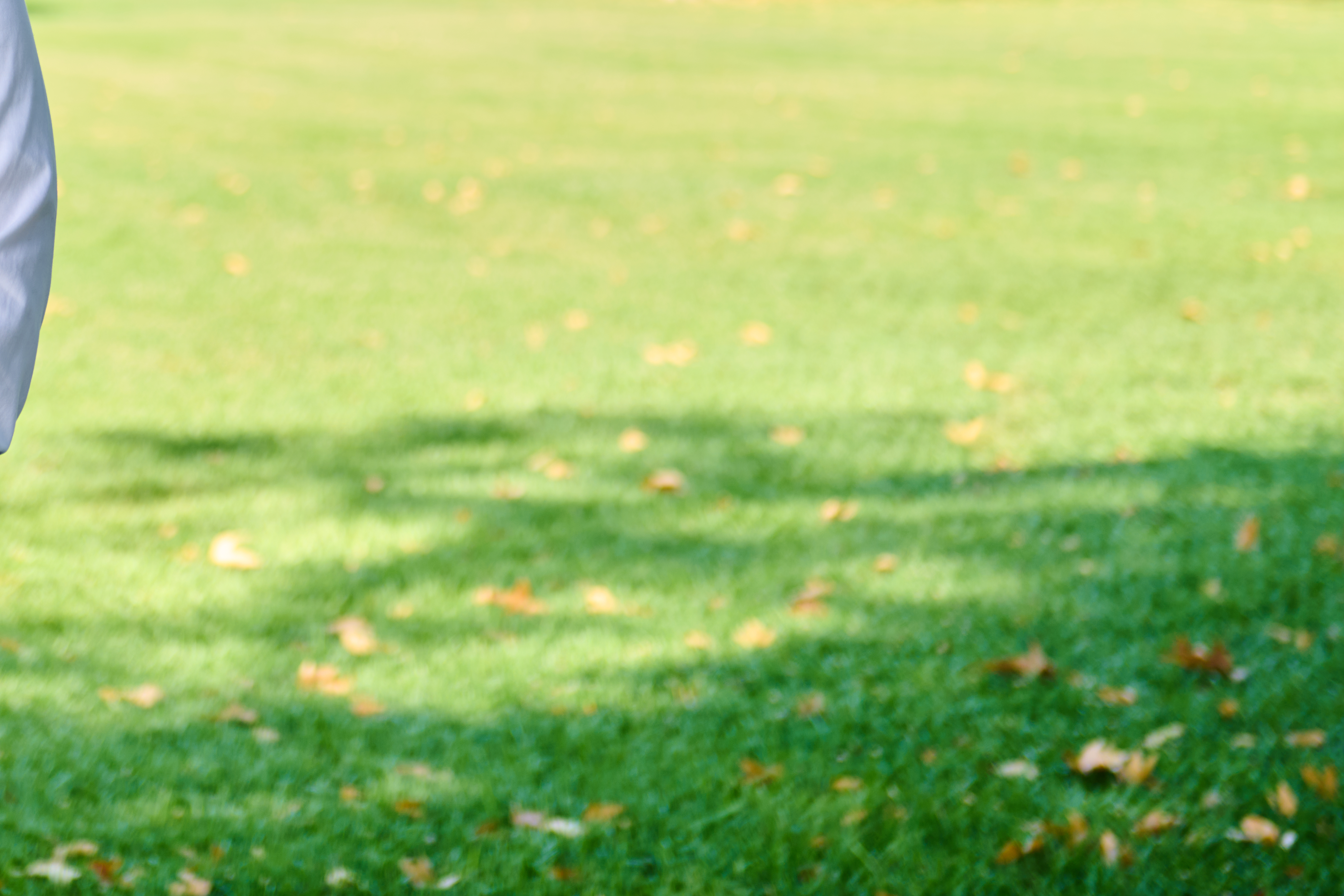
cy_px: 57
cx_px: 390
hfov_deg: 19.5
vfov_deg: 13.0
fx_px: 3883
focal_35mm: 104
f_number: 3.2
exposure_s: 1/200
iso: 100
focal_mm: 55
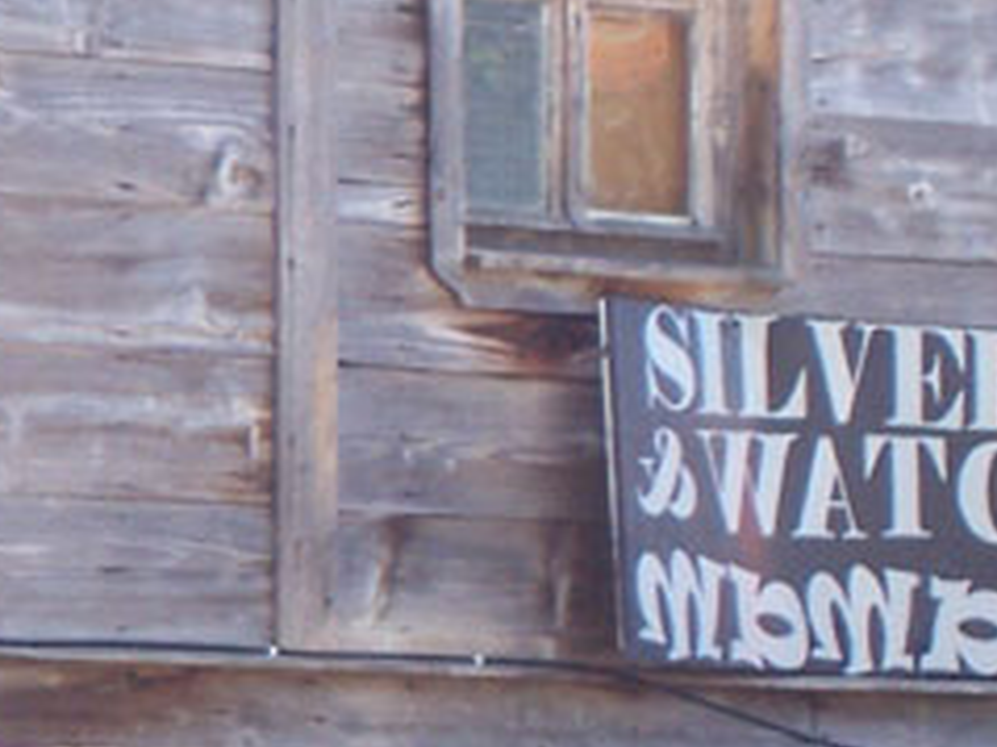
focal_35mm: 341
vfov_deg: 4.4
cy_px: 576
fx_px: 9816
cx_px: -396
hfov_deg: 5.8
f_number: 4.6
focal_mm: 16.8
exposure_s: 1/125
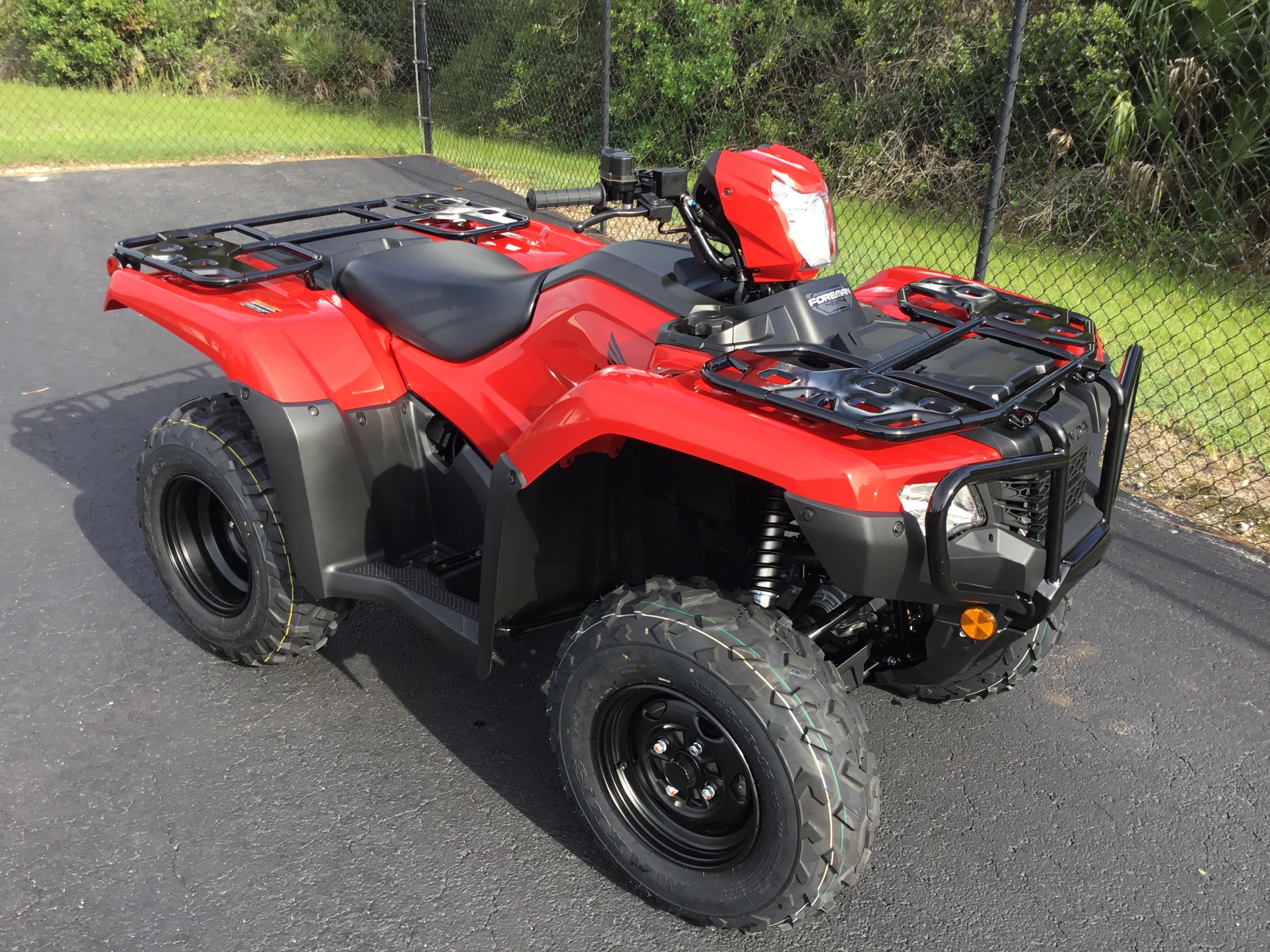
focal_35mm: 31
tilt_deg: -22.0
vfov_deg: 45.4
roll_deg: -0.2
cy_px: 476
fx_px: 1137
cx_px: 635
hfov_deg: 58.4
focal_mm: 3.3
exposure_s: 1/292
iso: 25
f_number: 2.4
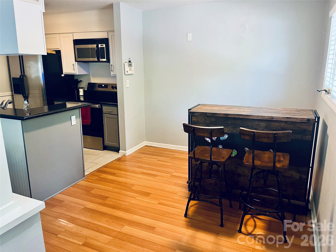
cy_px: 126
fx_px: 252
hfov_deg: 67.3
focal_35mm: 26
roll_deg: +0.6
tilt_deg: -15.1
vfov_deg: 53.1
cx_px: 168
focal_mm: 5.1
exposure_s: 1/60
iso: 250
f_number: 1.6
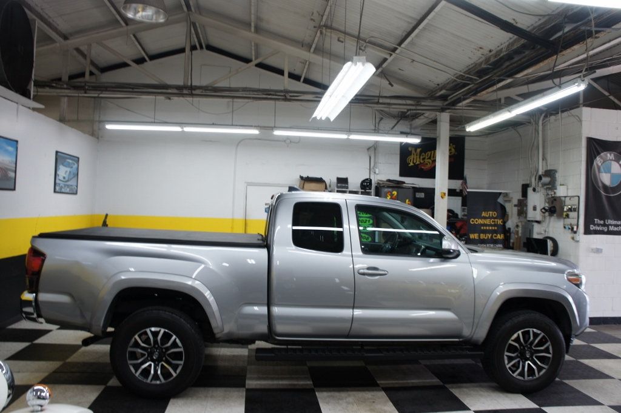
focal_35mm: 27
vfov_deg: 47.9
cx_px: 310
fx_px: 465
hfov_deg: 67.4
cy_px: 206
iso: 200
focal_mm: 18
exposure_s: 1/30
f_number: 4
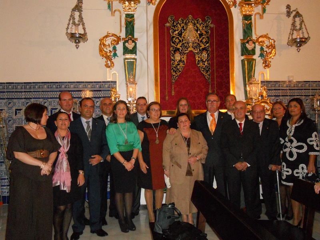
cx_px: 160
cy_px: 120
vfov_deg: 44.2
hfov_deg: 56.8
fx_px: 296
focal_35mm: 32
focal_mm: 5.8
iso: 800
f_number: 3.5
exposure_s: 1/25
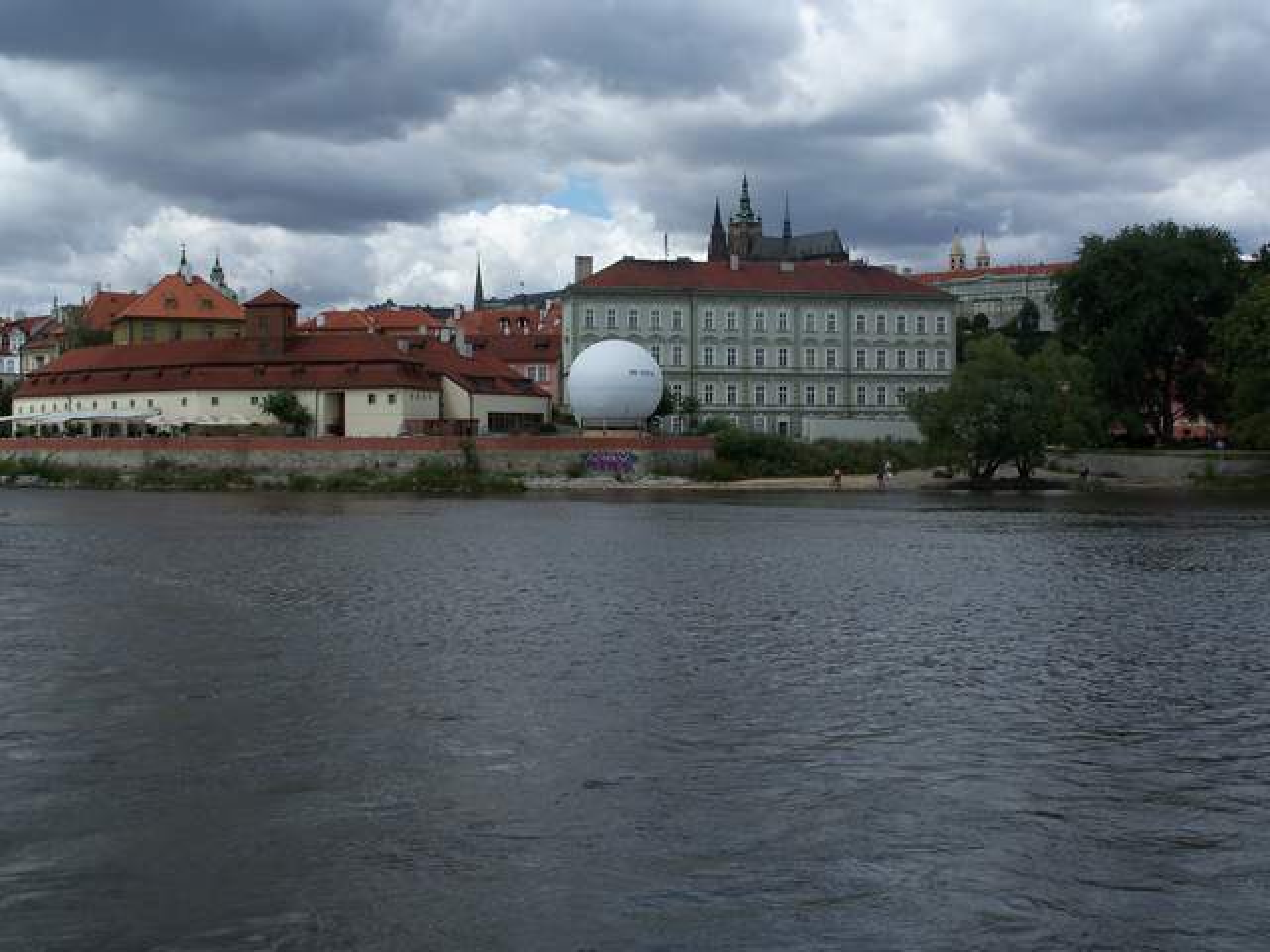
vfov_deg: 33.6
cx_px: 635
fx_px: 1578
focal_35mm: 43
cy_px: 476
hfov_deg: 43.9
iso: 64
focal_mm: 9.1
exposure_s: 1/640
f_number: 4.5
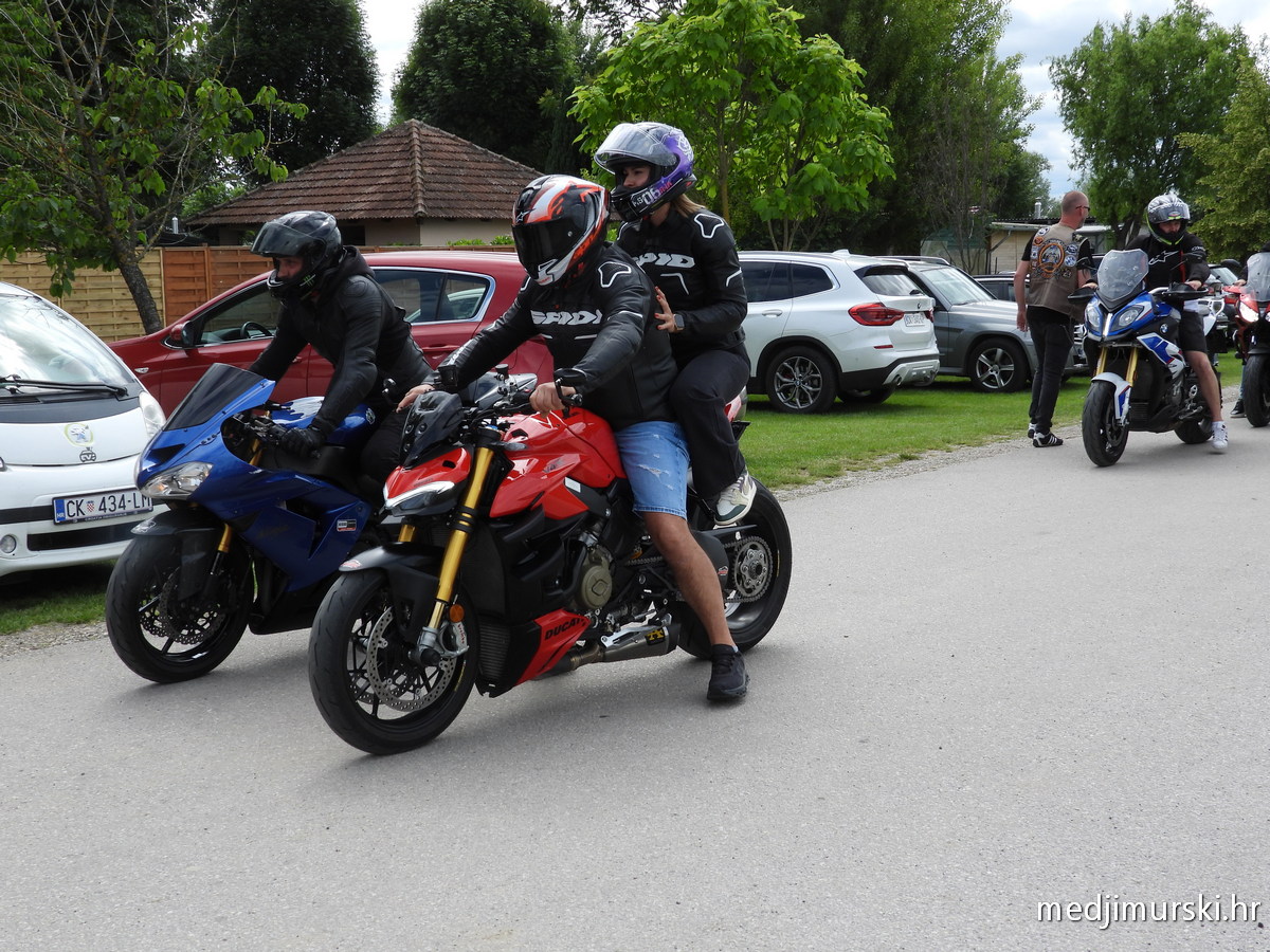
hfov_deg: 40.4
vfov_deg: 30.9
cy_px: 476
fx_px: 1724
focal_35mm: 47
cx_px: 635
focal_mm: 8.5
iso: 100
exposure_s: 1/1000
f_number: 3.2
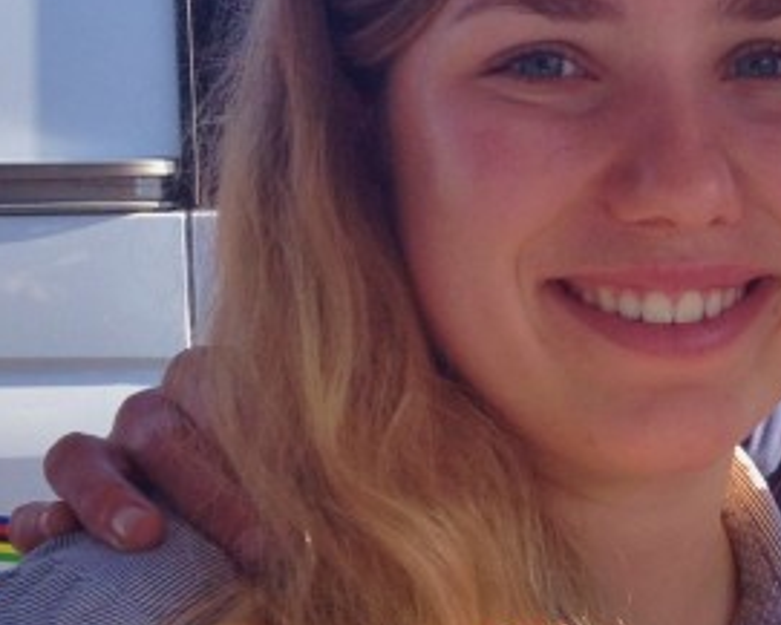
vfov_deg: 12.0
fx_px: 2983
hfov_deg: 14.3
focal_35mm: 129
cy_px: 380
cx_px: 1026
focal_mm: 4.28
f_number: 2.4
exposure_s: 1/287
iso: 50
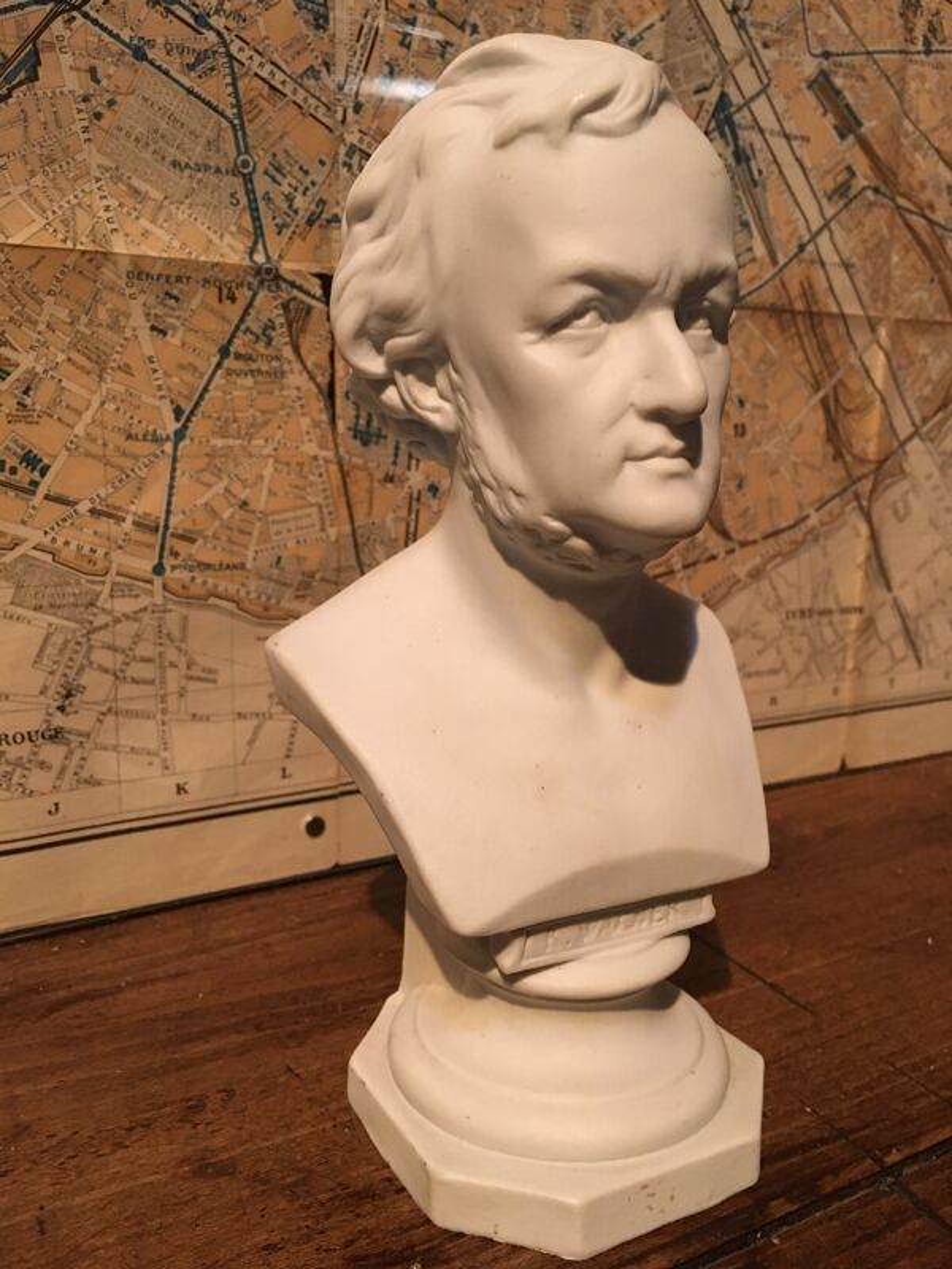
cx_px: 476
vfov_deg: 61.7
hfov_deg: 48.2
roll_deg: -3.5
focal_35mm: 29
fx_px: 1063
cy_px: 634
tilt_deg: -15.0
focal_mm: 4.15
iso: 200
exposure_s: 1/25
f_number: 2.2
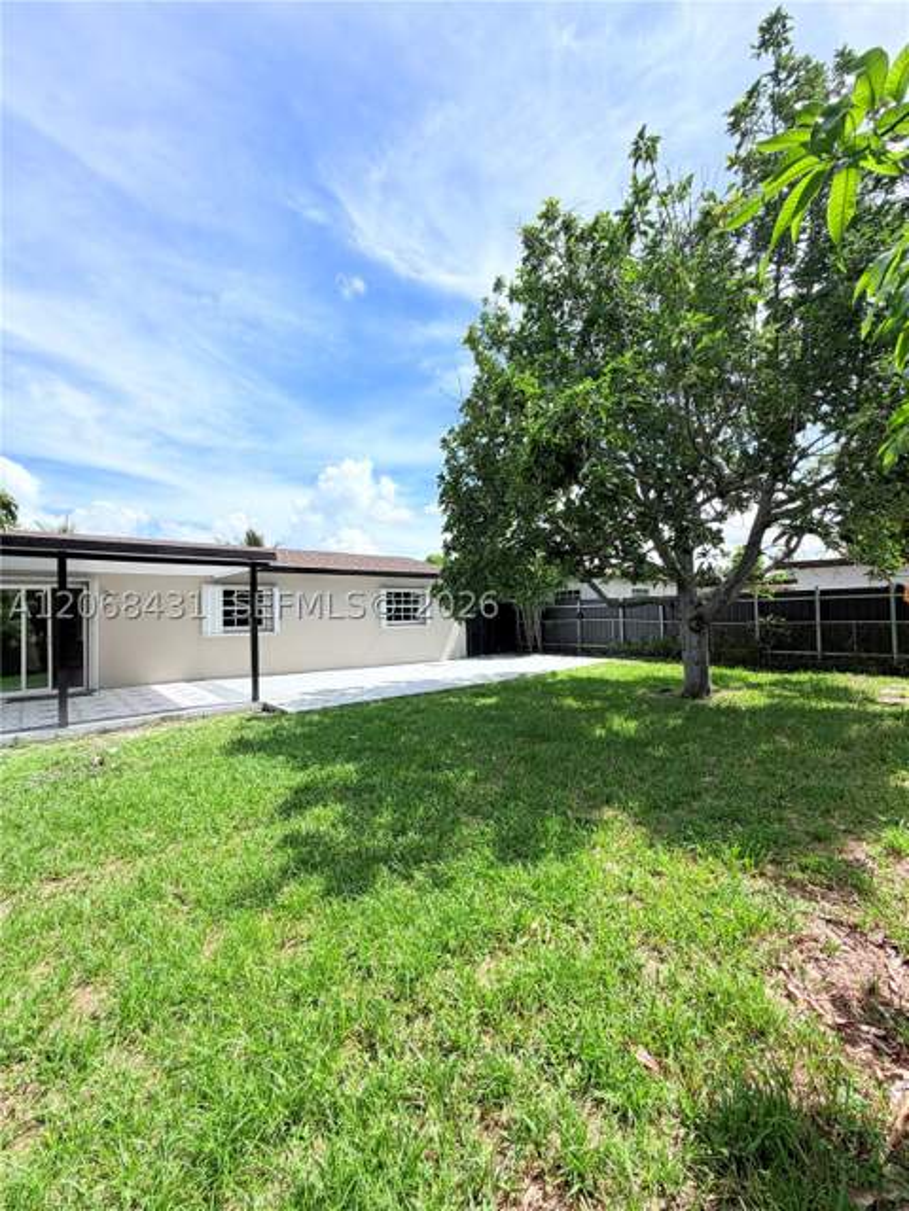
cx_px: 454
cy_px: 606
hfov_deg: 85.7
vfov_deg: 102.1
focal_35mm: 14
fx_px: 490
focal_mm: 2.22
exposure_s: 1/928
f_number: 2.2
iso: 20
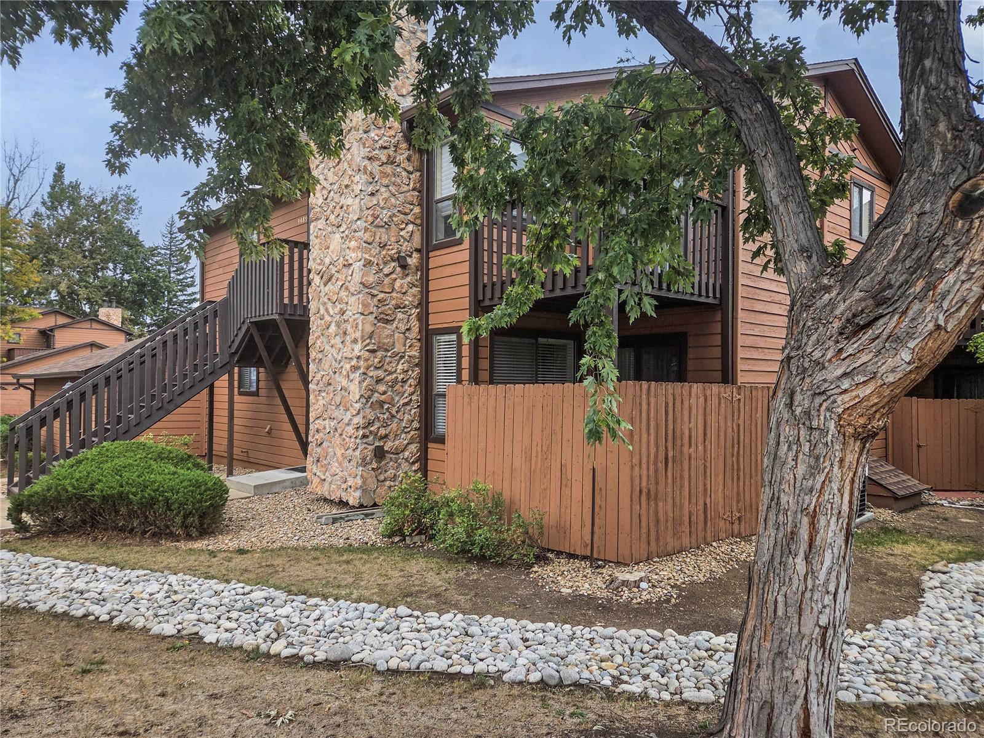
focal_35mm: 23
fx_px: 654
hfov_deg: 73.9
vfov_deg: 58.9
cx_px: 492
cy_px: 369
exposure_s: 1/541
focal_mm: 5.4
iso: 80
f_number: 1.8
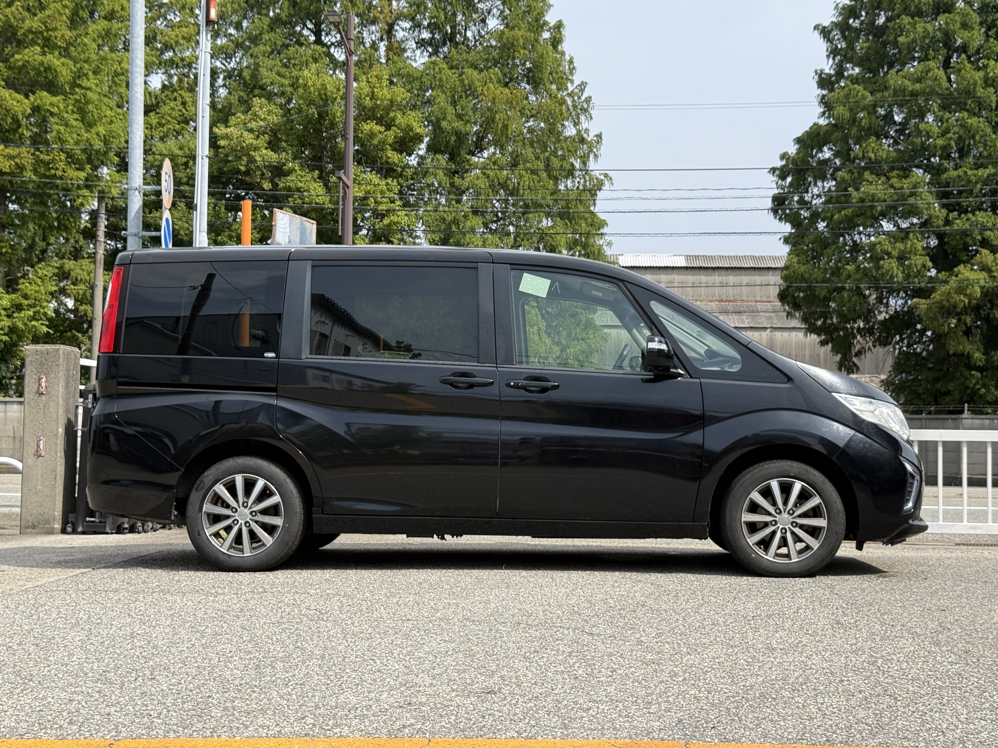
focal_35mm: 48
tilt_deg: +2.4
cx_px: 499
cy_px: 374
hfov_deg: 39.7
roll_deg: -0.7
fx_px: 1384
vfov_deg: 30.3
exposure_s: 1/3096
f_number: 1.78
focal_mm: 6.76
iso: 64
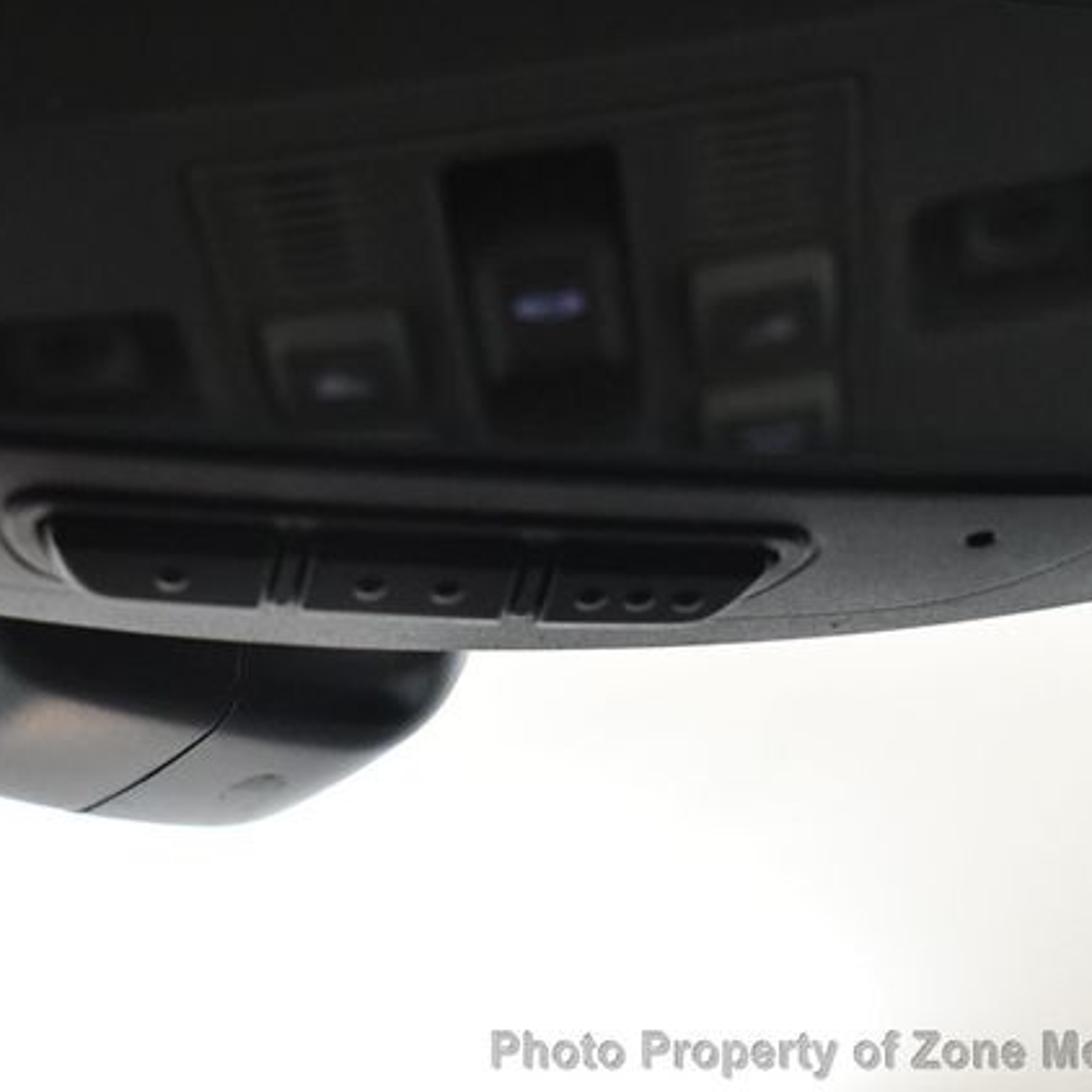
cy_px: 549
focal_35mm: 98
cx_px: 461
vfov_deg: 17.7
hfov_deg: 17.7
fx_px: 3498
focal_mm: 38
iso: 3200
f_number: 4.8
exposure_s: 1/125
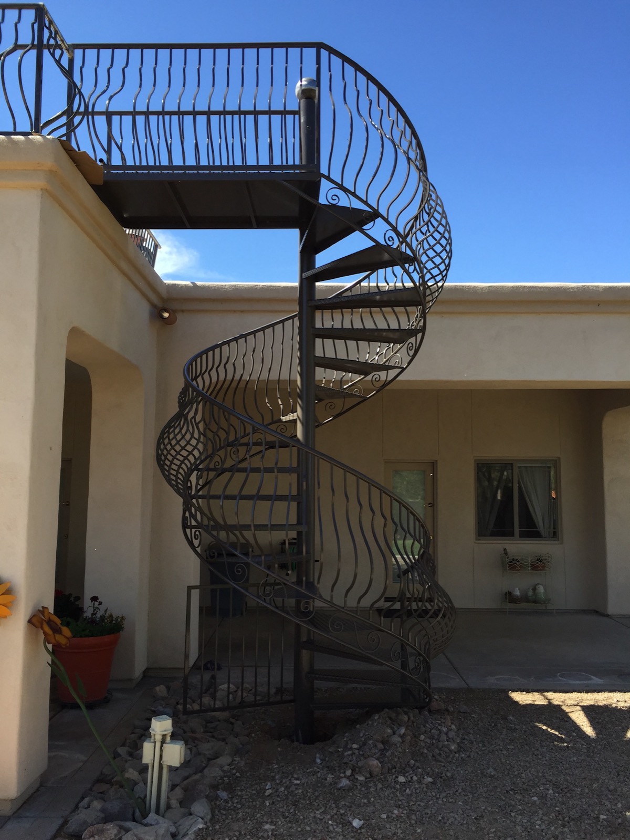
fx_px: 704
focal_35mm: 29
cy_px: 420
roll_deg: -0.8
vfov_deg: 61.7
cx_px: 315
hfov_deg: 48.2
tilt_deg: +4.3
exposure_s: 1/860
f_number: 2.2
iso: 32
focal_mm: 4.15
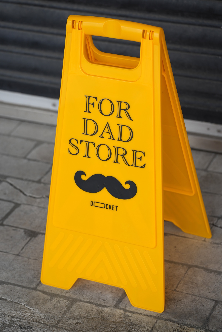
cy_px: 166
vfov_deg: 19.5
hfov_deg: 13.0
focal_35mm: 105
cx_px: 111
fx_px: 971
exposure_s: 1/160
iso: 100
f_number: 4
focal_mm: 105
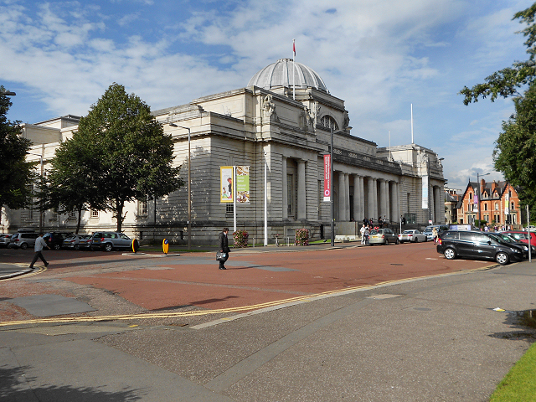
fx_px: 495
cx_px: 268
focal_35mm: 32
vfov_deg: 44.2
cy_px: 201
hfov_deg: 56.8
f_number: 3.6
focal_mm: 5.8
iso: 80
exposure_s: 1/1000
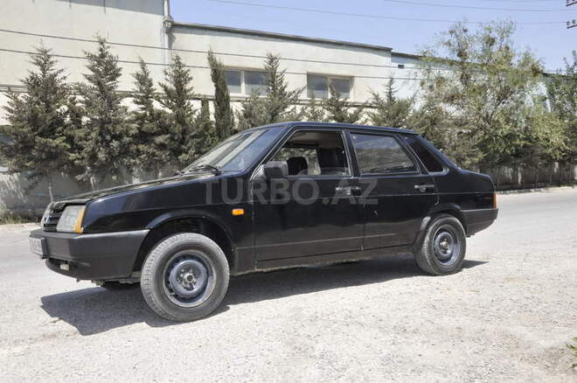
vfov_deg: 39.9
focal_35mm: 33
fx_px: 528
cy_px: 192
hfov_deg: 57.3
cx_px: 288
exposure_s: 1/200
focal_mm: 22
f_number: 20
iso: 800
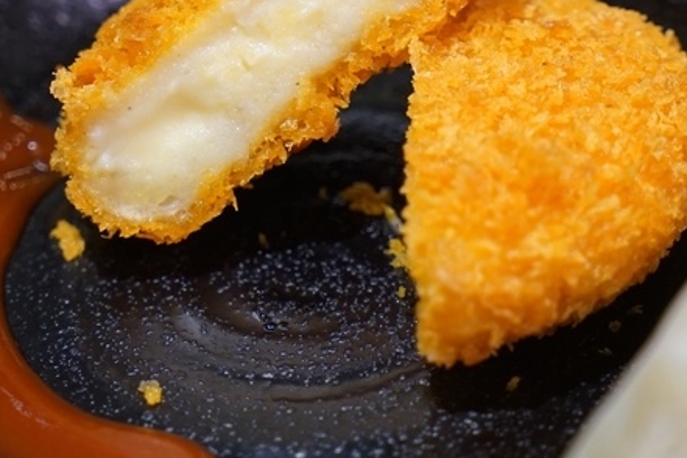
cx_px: 385
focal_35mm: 127
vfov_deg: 10.8
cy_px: 163
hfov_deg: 16.1
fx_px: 2423
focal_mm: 70
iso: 1250
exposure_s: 1/80
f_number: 5
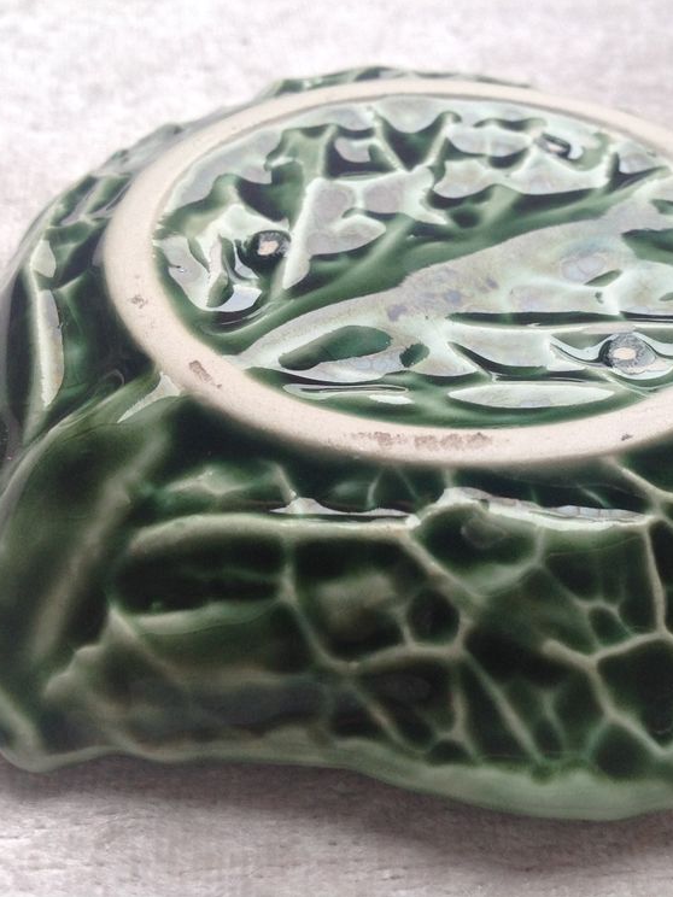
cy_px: 448
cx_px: 478
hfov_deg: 30.5
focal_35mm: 47
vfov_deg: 40.4
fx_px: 1218
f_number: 2.4
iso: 80
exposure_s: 1/120
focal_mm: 4.28
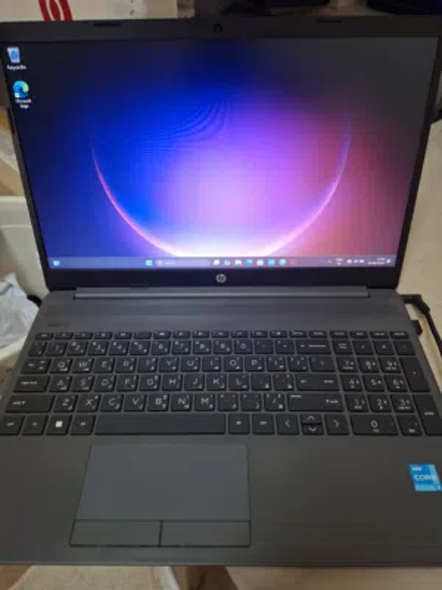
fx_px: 392
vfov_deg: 73.9
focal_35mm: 23
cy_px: 295
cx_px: 221
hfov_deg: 58.9
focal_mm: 5.54
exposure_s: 1/33
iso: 250
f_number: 1.8
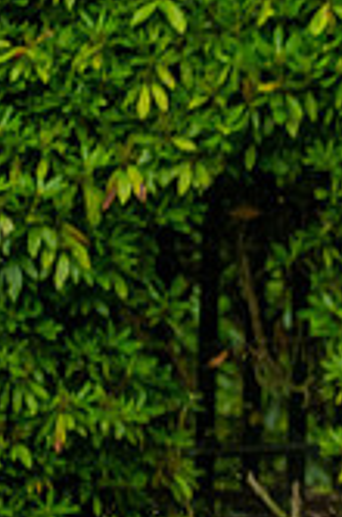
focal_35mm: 1051
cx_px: 867
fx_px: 15038
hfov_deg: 1.3
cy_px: 366
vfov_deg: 2.0
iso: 800
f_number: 4
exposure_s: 1/1000
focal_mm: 300
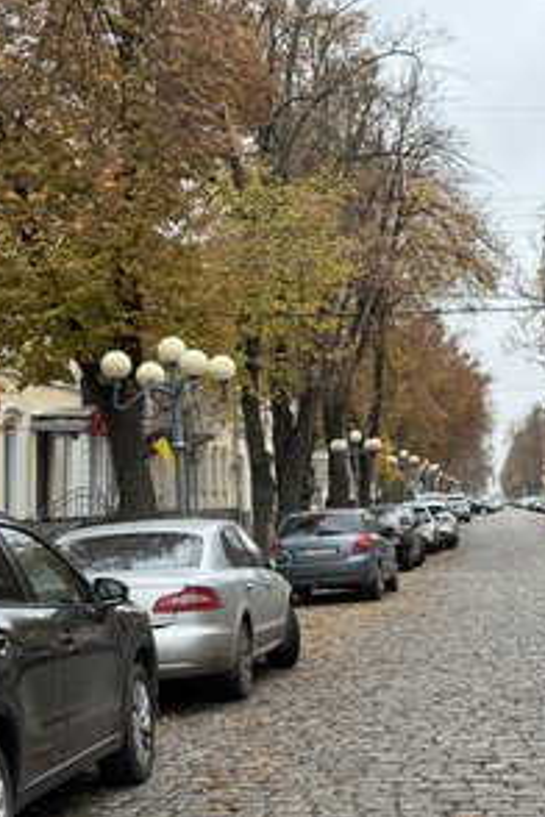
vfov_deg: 29.7
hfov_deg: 19.6
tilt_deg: +3.3
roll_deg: +1.7
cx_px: 514
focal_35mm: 68
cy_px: 408
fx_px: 1544
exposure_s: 1/338
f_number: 1.78
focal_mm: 6.76
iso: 64
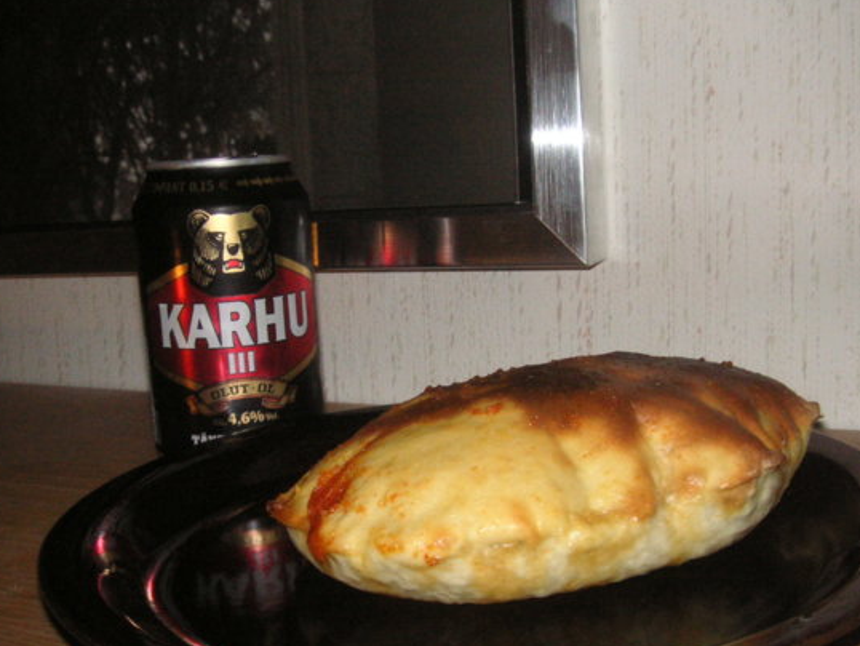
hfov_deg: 42.9
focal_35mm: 44
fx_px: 1094
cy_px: 361
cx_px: 436
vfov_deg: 32.9
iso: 160
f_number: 2.8
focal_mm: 6.1
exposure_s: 1/45
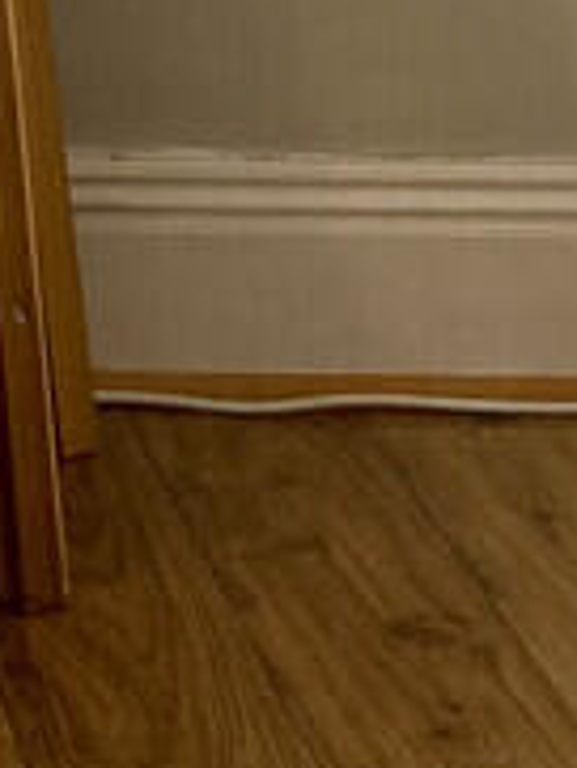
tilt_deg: +0.5
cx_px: -433
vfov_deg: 11.2
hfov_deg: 9.0
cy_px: -832
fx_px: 3507
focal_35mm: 158
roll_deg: -1.3
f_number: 1.8
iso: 80
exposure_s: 1/105
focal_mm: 3.99
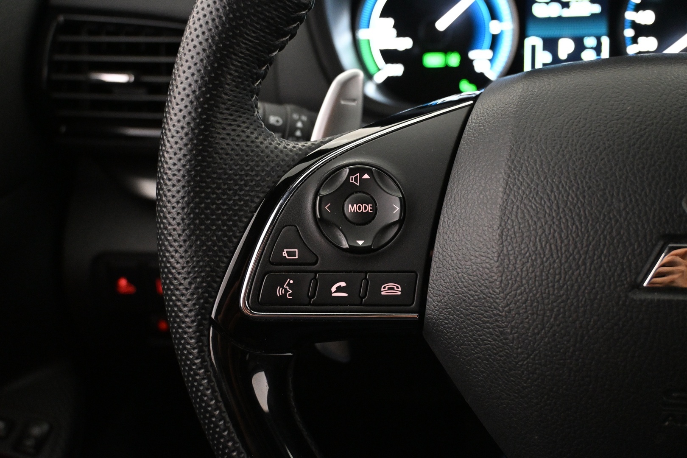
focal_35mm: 39
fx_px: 744
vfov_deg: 34.2
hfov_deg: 49.6
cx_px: 344
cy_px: 229
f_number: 4.5
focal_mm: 26
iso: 4000
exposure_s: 1/40
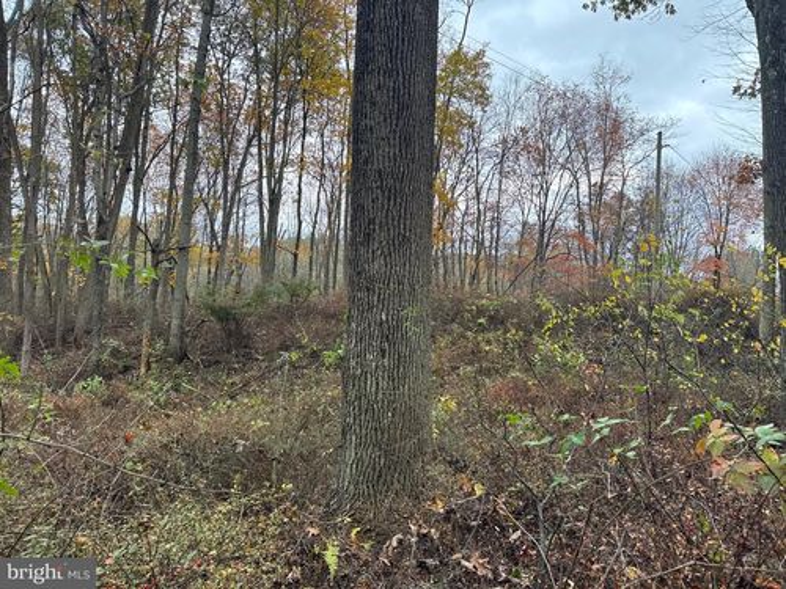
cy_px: 294
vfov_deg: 56.8
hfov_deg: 71.6
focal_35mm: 24
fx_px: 545
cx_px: 393
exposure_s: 1/305
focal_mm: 6.76
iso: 80
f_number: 1.78
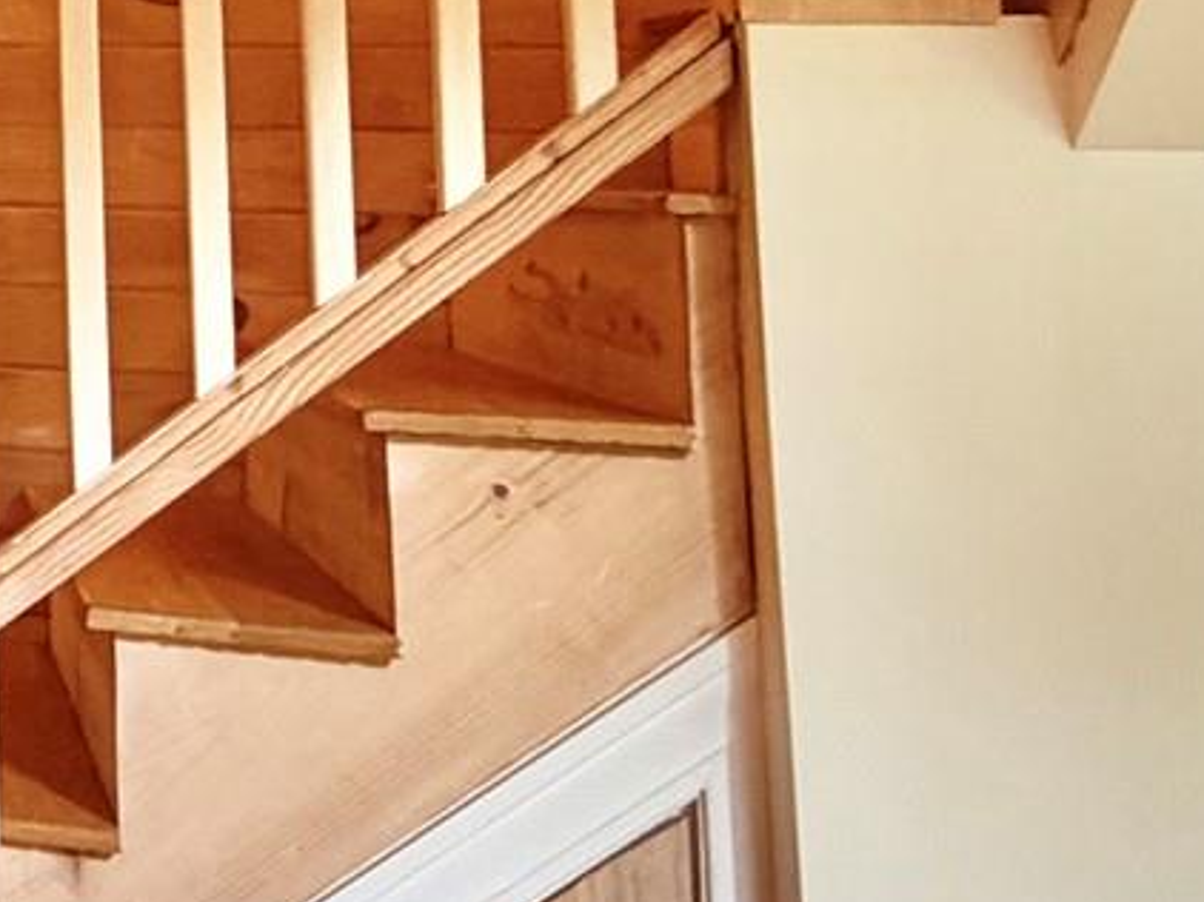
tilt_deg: +5.9
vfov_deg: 20.5
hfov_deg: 19.1
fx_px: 2364
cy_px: -108
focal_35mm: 68
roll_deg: -1.1
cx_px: -1130
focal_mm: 2.22
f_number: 2.2
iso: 400
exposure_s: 1/60
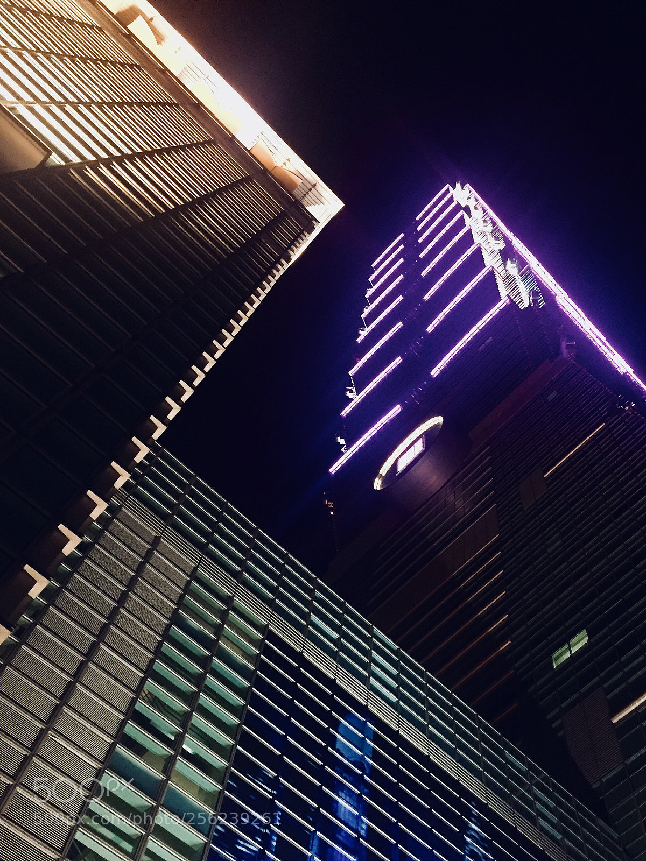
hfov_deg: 48.2
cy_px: 430
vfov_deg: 61.7
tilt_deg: +67.6
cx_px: 323
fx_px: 722
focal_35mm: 29
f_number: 2.2
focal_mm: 4.15
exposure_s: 1/15
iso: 250
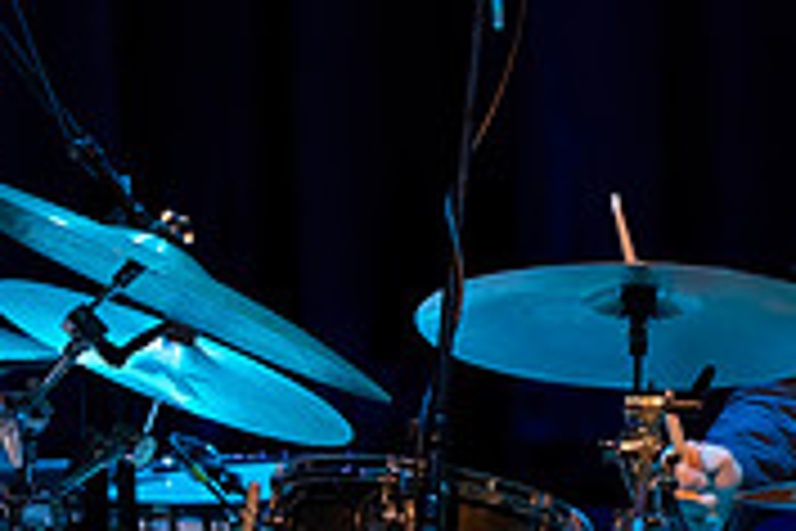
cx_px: -67
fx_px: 31196
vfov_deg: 1.0
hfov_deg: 1.5
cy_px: 685
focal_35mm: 1411
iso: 3200
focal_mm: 339
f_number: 5.6
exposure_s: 1/250
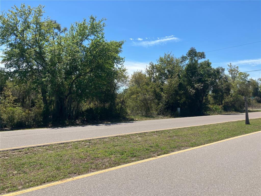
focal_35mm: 28
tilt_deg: +2.0
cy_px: 98
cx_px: 130
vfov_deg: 49.7
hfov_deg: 63.4
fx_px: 211
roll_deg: +0.0
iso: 32
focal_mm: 3.99
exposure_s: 1/2024
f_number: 1.8
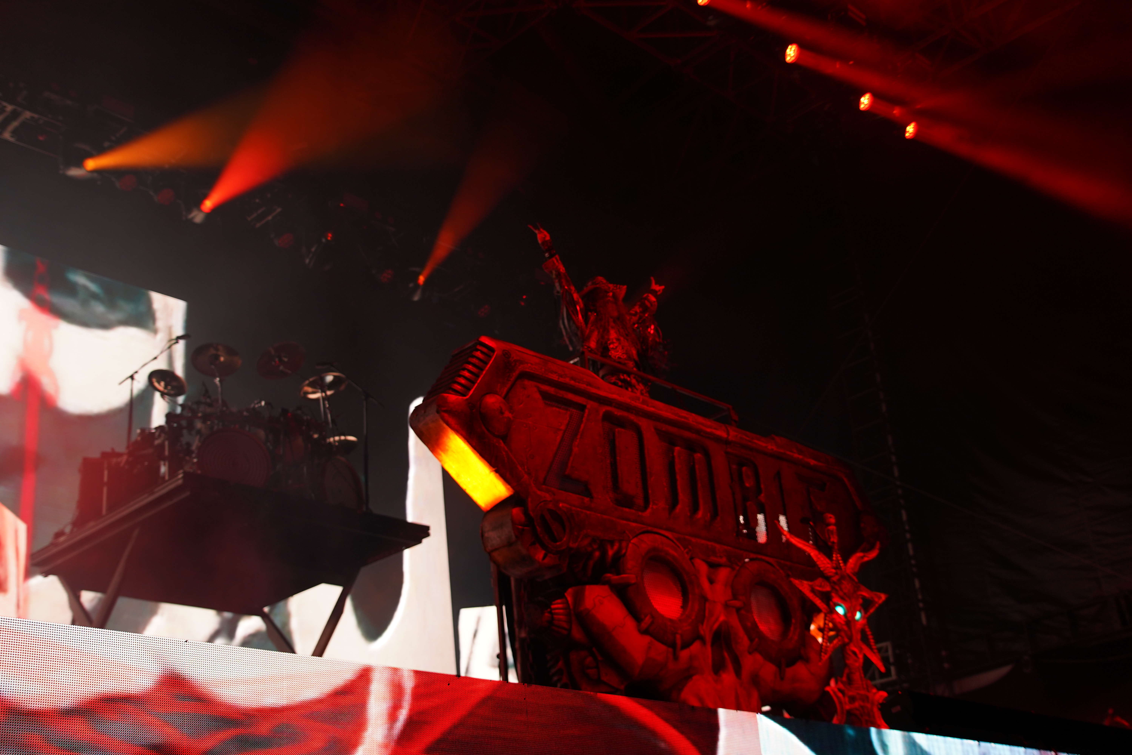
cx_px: 566
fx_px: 1383
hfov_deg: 44.5
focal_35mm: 44
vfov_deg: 30.5
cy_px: 378
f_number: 4
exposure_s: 1/125
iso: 640
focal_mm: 44
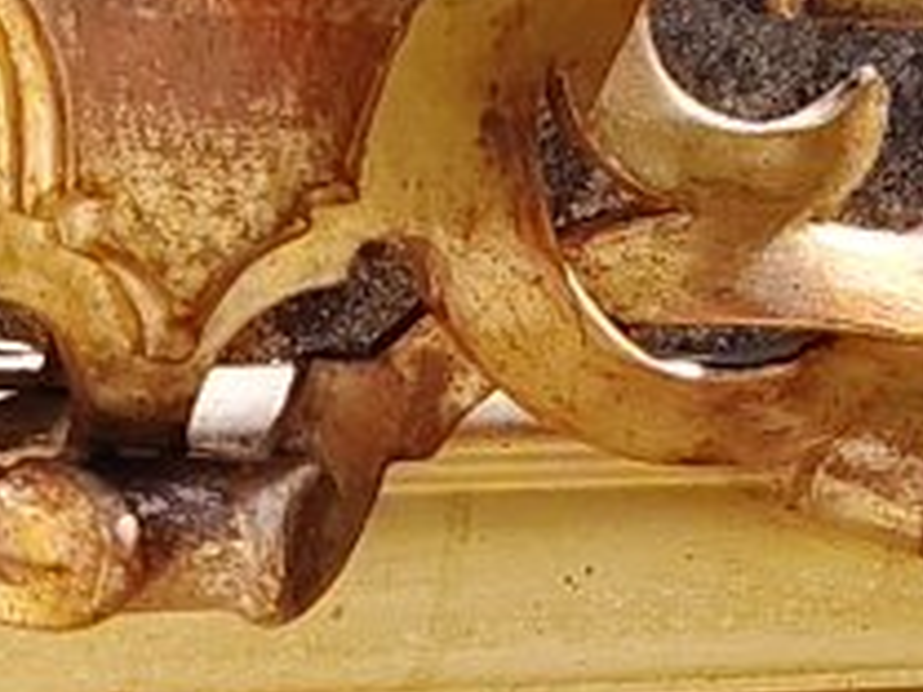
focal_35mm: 242
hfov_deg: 8.1
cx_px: -195
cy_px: 679
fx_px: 6453
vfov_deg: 6.1
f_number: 1.75
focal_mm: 5.25
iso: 100
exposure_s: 1/387
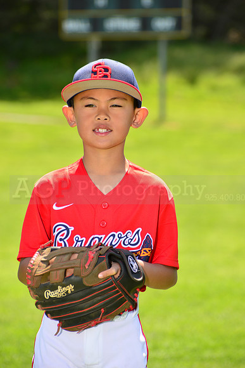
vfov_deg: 10.3
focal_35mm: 200
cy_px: 184
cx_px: 122
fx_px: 2040
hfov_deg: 6.9
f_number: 8
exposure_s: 1/250
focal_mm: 200
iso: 200
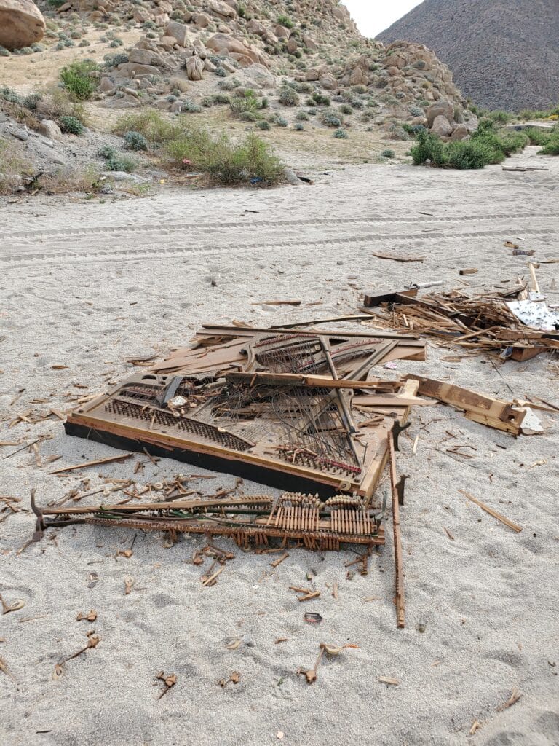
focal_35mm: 26
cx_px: 280
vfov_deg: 67.3
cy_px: 373
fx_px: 560
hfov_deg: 53.1
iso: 50
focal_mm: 4.3
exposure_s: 1/770
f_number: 2.4
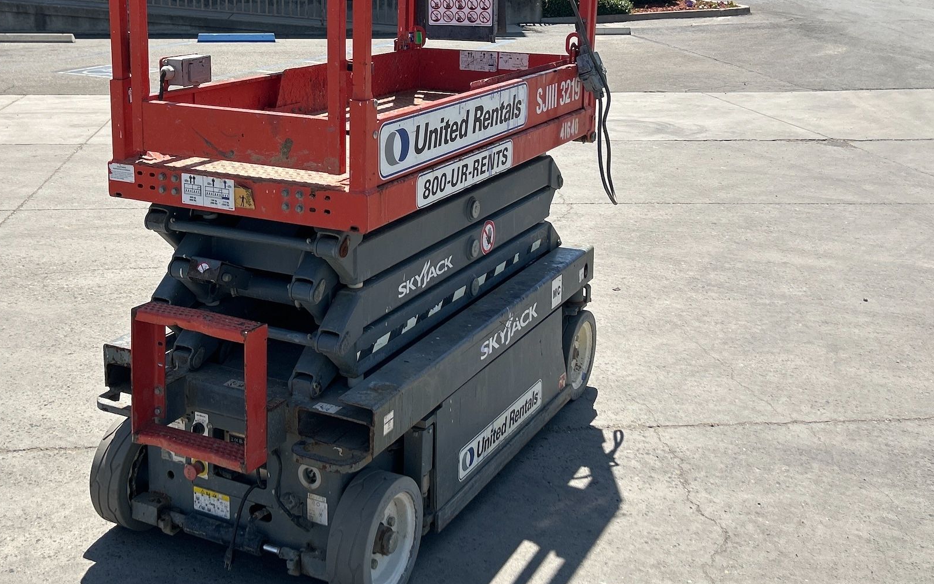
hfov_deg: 45.9
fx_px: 1094
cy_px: 144
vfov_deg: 29.4
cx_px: 367
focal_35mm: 43
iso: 50
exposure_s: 1/4444
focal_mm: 5.7
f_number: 1.5
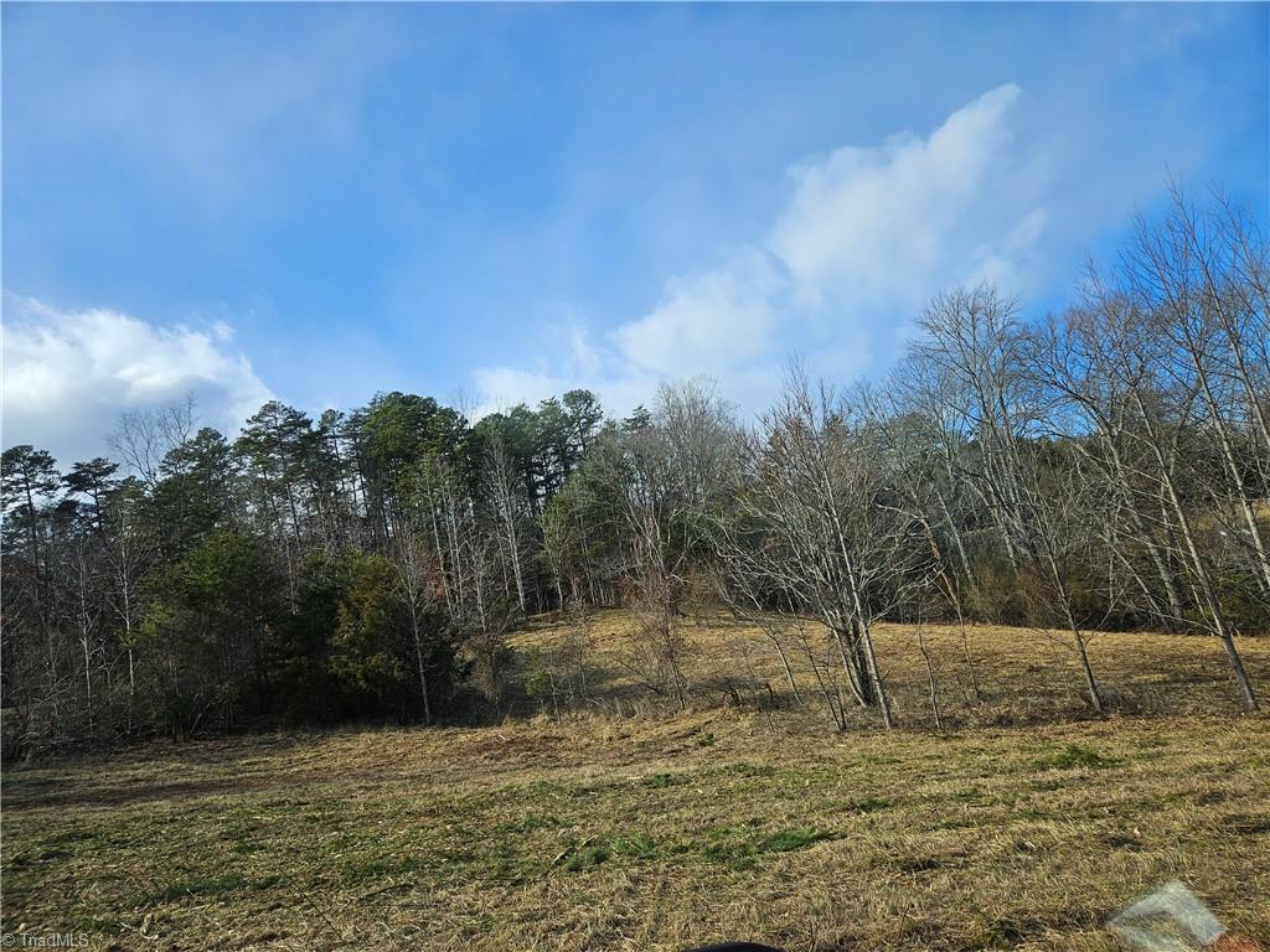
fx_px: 844
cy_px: 476
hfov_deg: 73.9
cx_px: 635
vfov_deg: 58.9
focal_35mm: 23
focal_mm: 5.4
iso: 25
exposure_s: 1/1328
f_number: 1.8
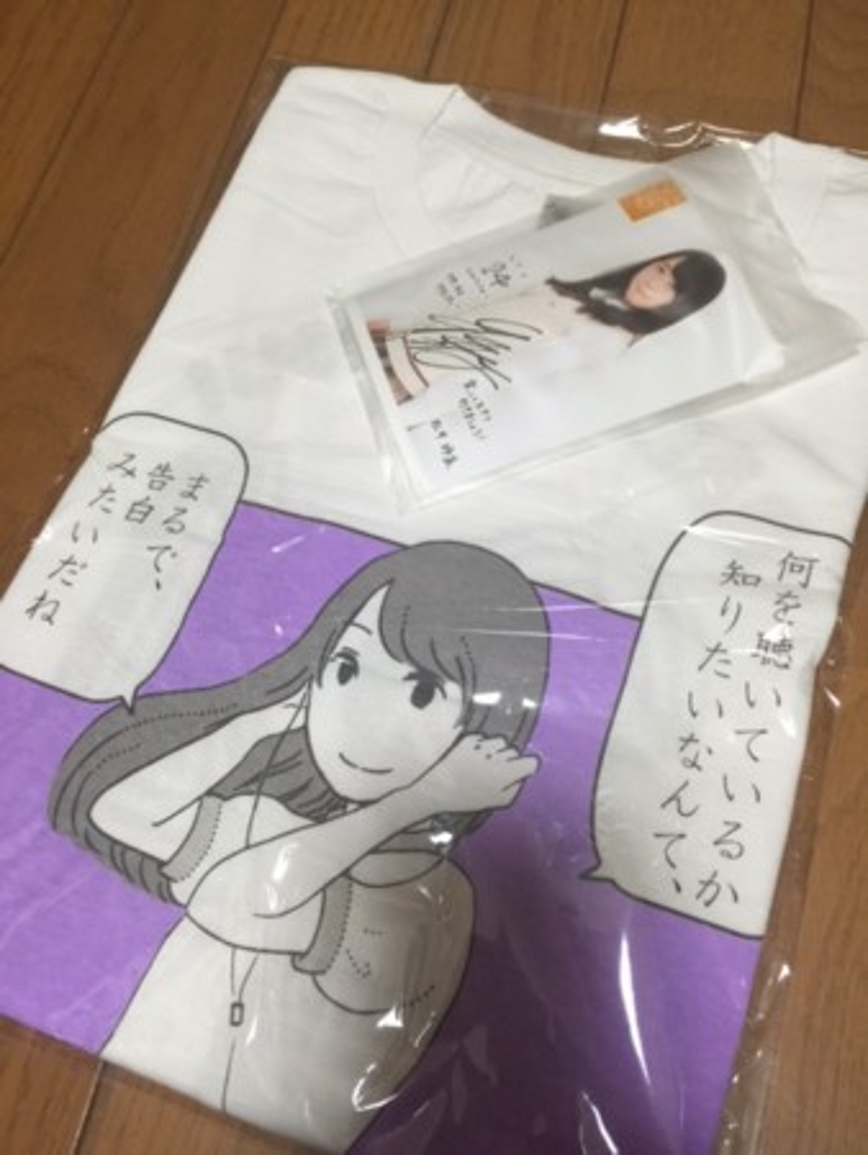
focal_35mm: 29
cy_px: 578
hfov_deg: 48.3
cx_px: 434
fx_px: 969
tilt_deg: -65.1
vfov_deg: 61.6
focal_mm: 4.15
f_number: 2.2
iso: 80
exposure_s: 1/17
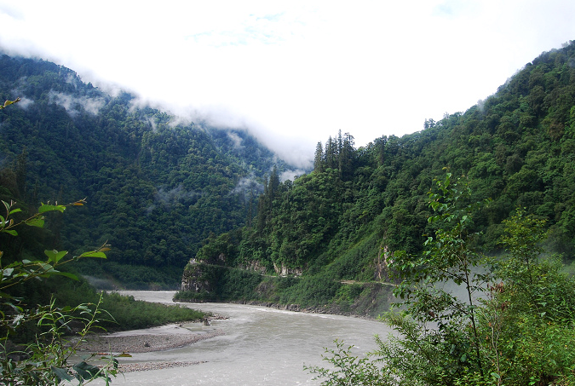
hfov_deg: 58.5
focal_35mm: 32
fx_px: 512
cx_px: 319
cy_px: 173
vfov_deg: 41.2
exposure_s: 1/125
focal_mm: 18
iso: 200
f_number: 9
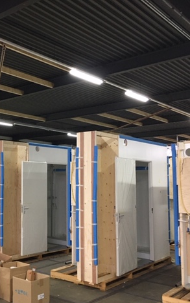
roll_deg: -0.2
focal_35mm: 42
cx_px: 34
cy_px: 155
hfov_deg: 29.8
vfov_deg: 47.2
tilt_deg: +2.5
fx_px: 348
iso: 160
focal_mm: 4.15
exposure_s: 1/33
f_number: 2.2
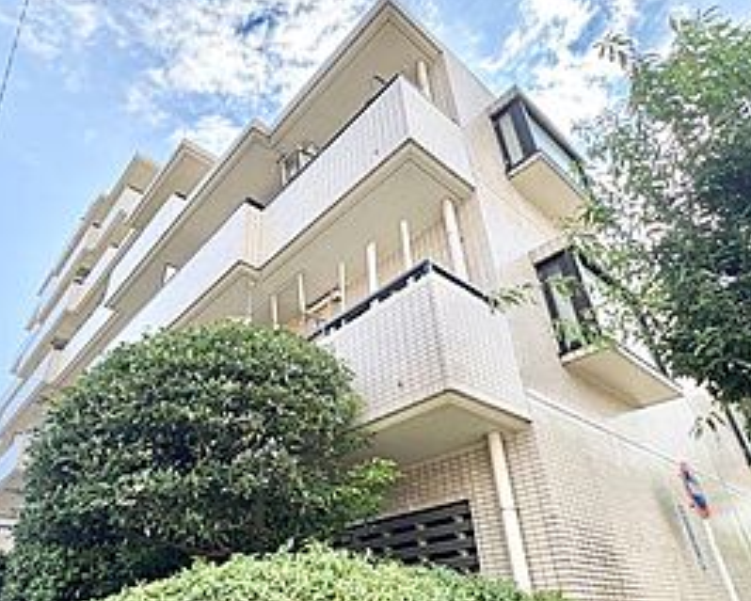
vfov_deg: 60.9
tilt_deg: +32.3
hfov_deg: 72.3
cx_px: 333
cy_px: 319
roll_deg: +2.3
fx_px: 511
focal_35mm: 23
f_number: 2.2
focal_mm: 2.22
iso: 40
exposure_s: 1/482
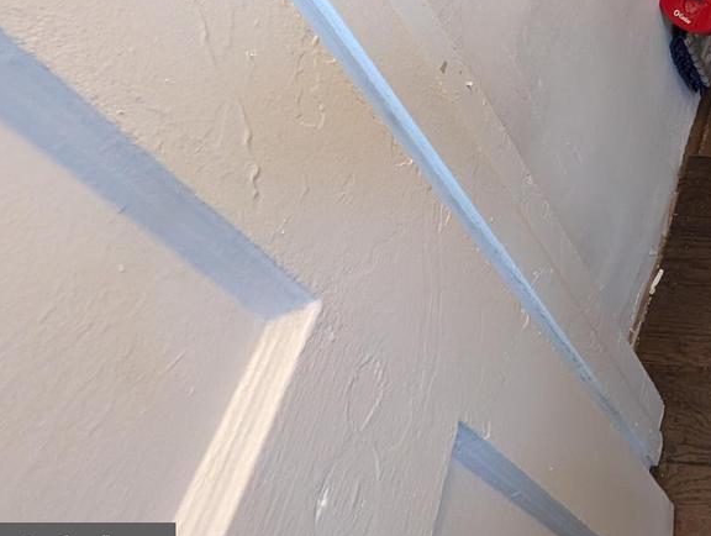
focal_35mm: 30
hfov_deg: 41.5
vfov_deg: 37.8
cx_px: 847
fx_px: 617
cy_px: -75
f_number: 1.7
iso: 179
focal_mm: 2.02
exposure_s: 1/60
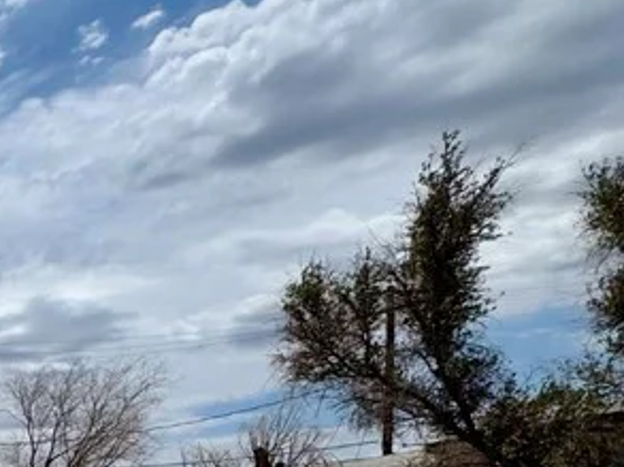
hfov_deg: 24.0
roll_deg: -0.3
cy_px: 595
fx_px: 882
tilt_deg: -1.5
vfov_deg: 25.7
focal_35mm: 49
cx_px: -432
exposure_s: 1/4132
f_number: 2.2
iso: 32
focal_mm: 2.22
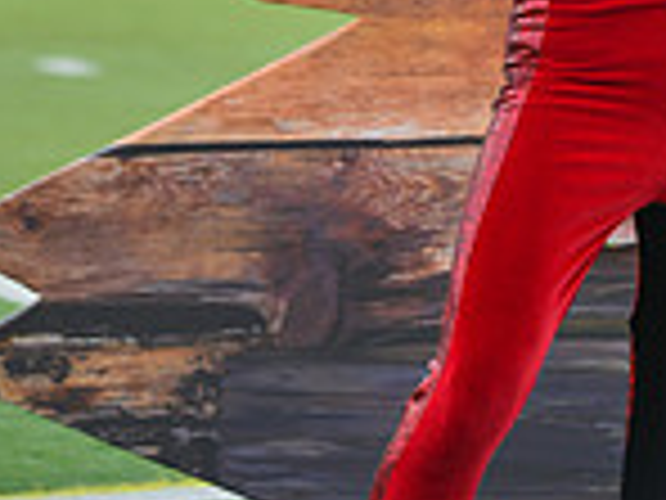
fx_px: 11832
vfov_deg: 2.4
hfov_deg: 3.2
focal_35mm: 615
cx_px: 506
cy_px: -468
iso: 200
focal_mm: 210
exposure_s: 1/640
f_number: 5.6
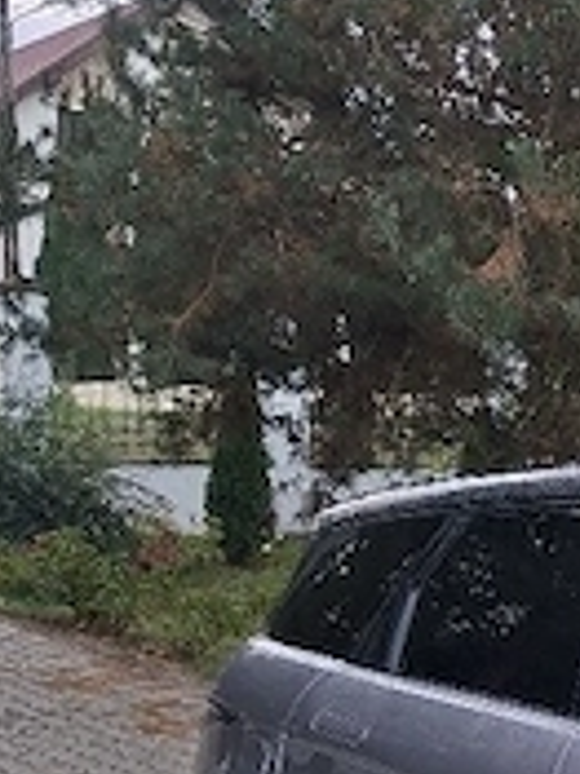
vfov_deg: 18.6
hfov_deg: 12.0
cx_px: 1284
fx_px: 2349
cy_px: 571
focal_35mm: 105
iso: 125
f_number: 1.8
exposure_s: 1/100
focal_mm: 5.54
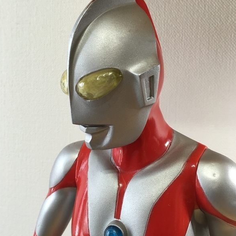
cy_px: 114
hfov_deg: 47.2
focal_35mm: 35
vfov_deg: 47.2
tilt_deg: -5.8
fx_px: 270
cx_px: 117
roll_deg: -0.9
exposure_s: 1/33
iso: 50
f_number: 2.2
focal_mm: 4.15
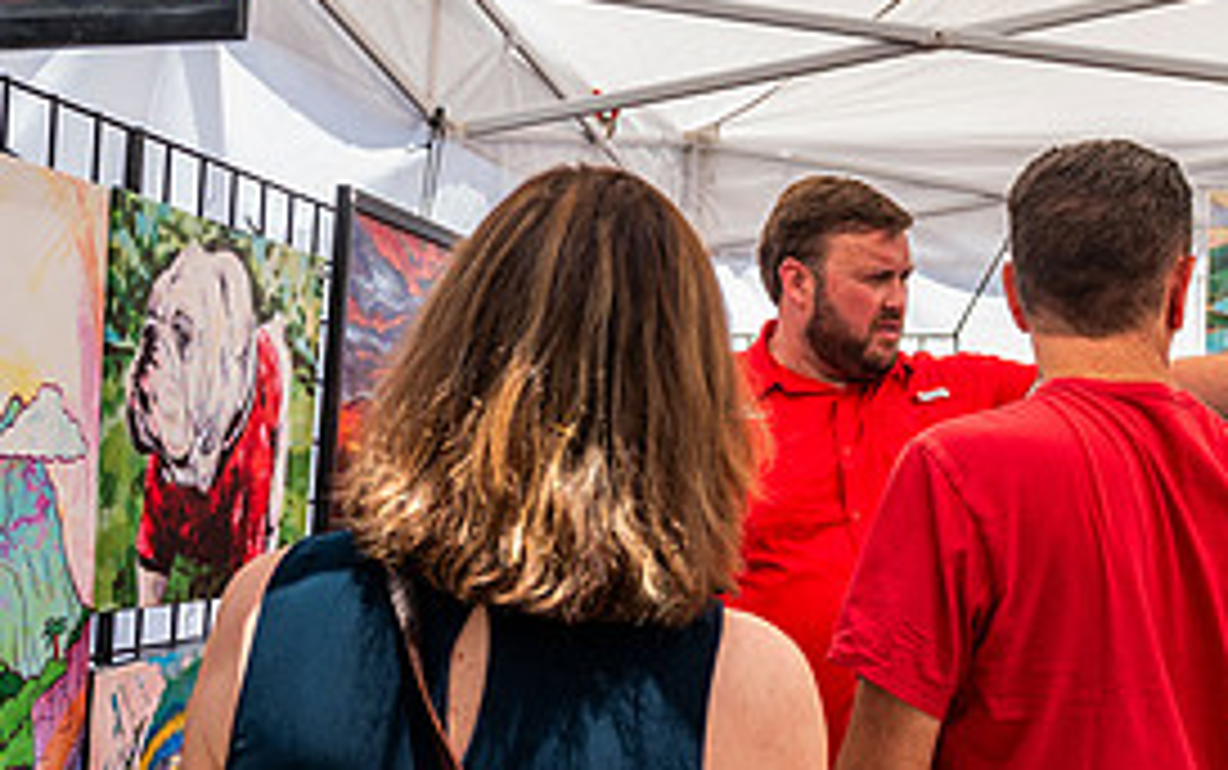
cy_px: 444
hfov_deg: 38.8
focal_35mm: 52
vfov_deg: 24.9
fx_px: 1741
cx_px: 549
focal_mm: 24
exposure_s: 1/500
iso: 160
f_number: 4
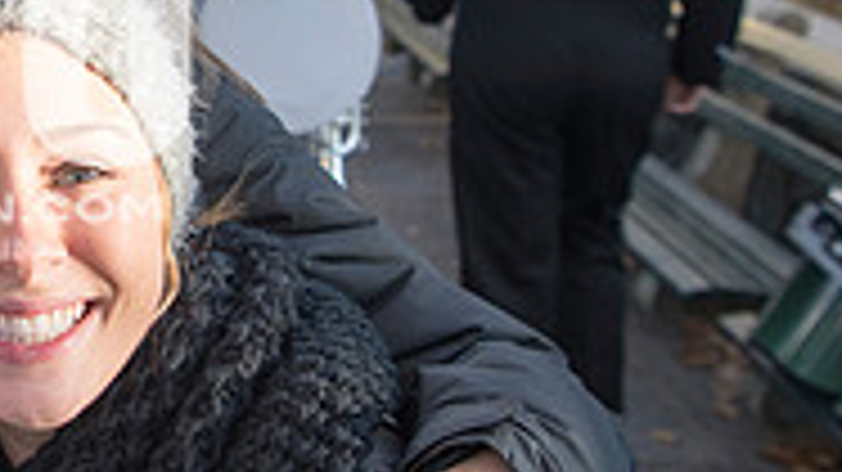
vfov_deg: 15.3
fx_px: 1741
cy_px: 47
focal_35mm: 78
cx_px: -149
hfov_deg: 24.8
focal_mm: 24
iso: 400
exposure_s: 1/500
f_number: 4
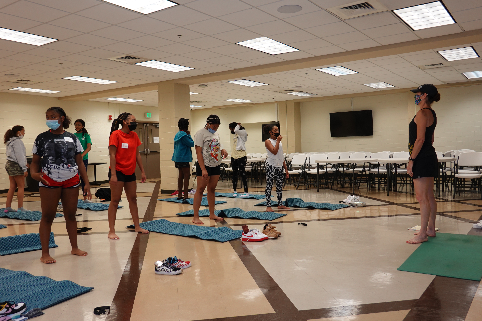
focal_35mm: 31
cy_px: 160
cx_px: 241
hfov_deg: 60.3
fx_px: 415
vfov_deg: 42.3
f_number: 3.5
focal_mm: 11.52
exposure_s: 1/40
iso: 200
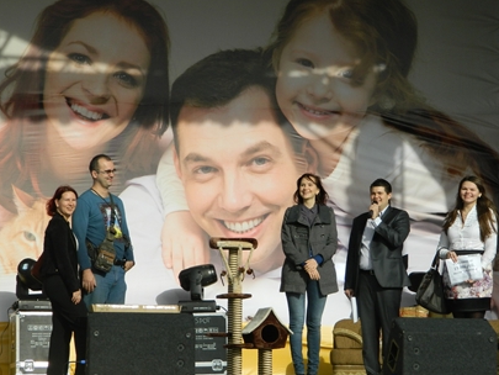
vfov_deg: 9.1
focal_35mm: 163
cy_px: 211
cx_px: 265
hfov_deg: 12.1
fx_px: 2350
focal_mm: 23.2
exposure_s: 1/640
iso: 80
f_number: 4.7
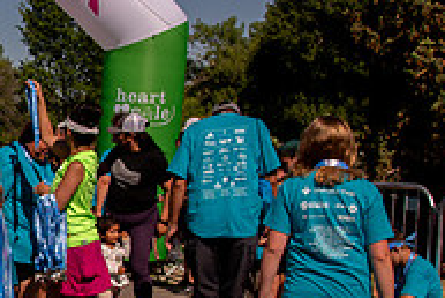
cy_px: 220
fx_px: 965
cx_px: -115
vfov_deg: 17.4
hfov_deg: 23.3
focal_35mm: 78
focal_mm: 24
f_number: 11
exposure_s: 1/1600
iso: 800
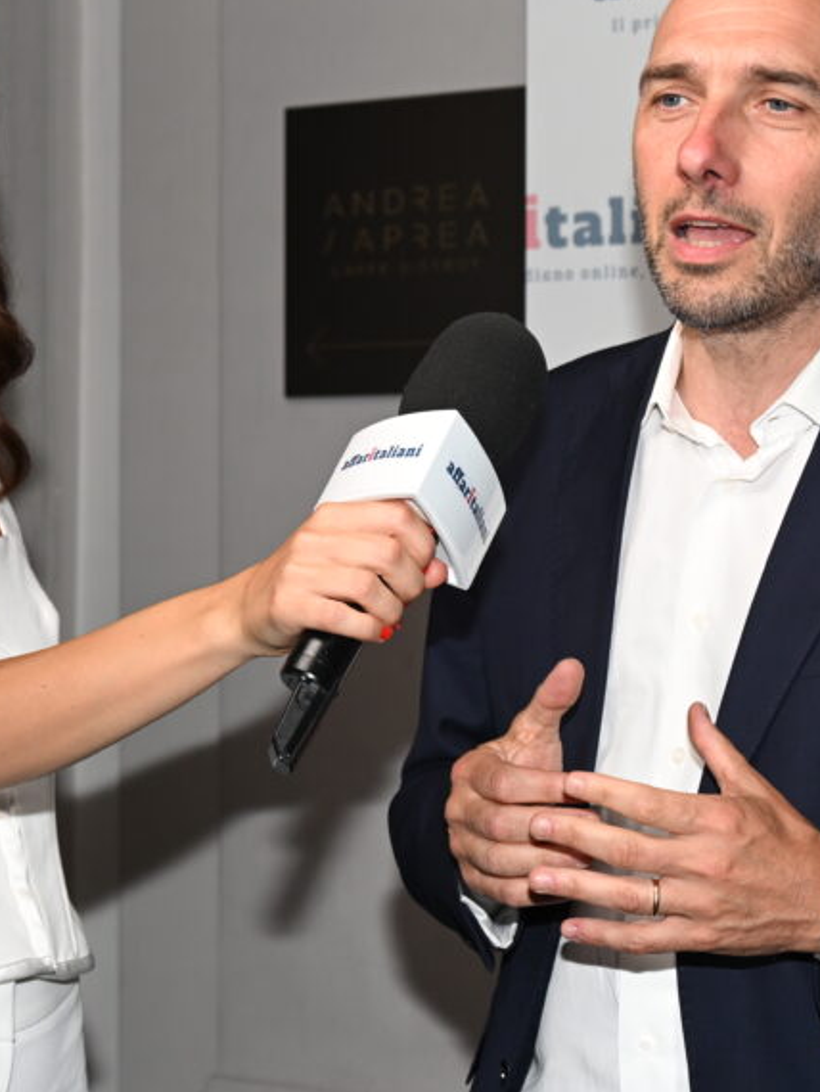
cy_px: 481
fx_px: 2809
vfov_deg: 22.0
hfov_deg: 16.6
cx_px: 454
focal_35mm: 89
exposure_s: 1/200
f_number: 5.3
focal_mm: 44
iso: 500
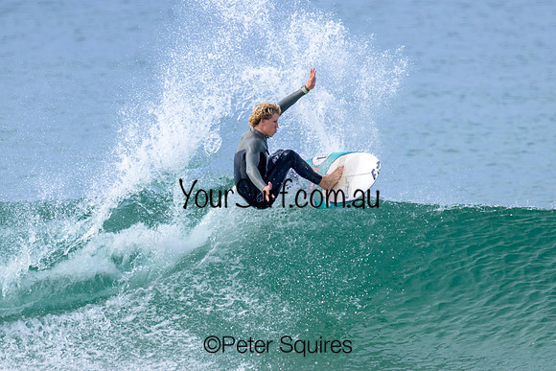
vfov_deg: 1.3
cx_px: 288
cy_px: 183
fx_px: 16957
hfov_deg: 1.9
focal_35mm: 1098
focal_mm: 800
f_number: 11
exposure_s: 1/2000
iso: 1250
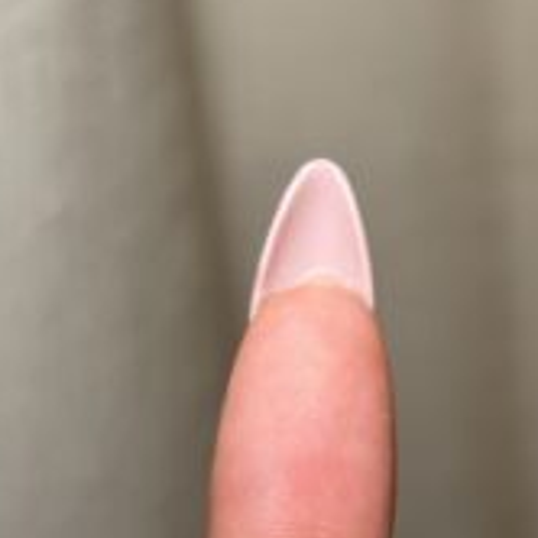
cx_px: 314
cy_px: 470
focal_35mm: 111
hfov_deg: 15.7
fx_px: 1952
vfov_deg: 15.5
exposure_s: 1/110
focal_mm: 5.96
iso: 50
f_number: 1.6
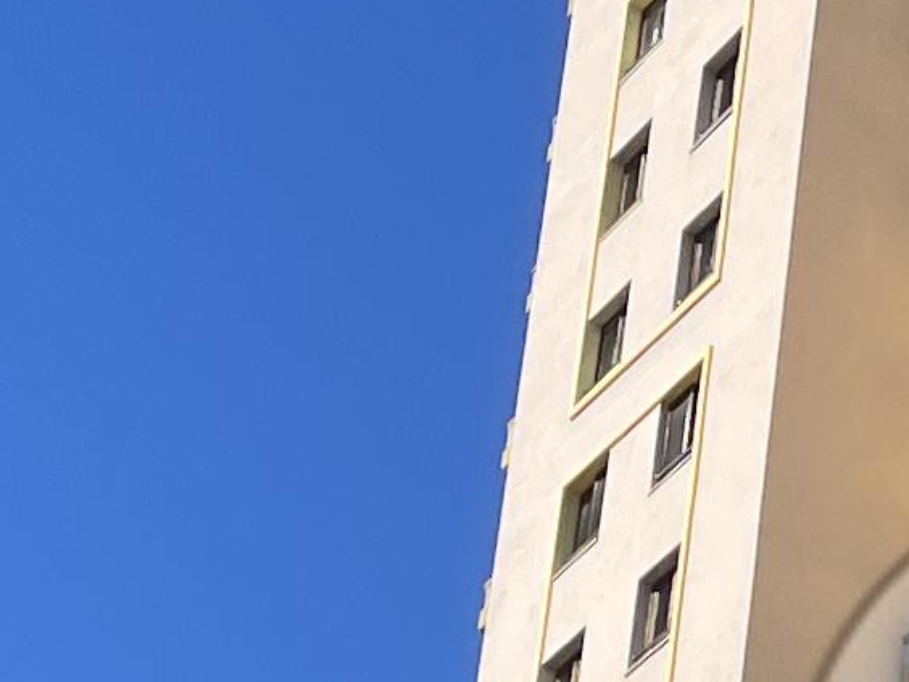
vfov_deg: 7.9
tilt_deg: +32.7
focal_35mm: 186
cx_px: 1275
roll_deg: -1.0
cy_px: 943
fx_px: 4884
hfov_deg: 10.3
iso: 50
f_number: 1.6
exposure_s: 1/2268
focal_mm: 5.1
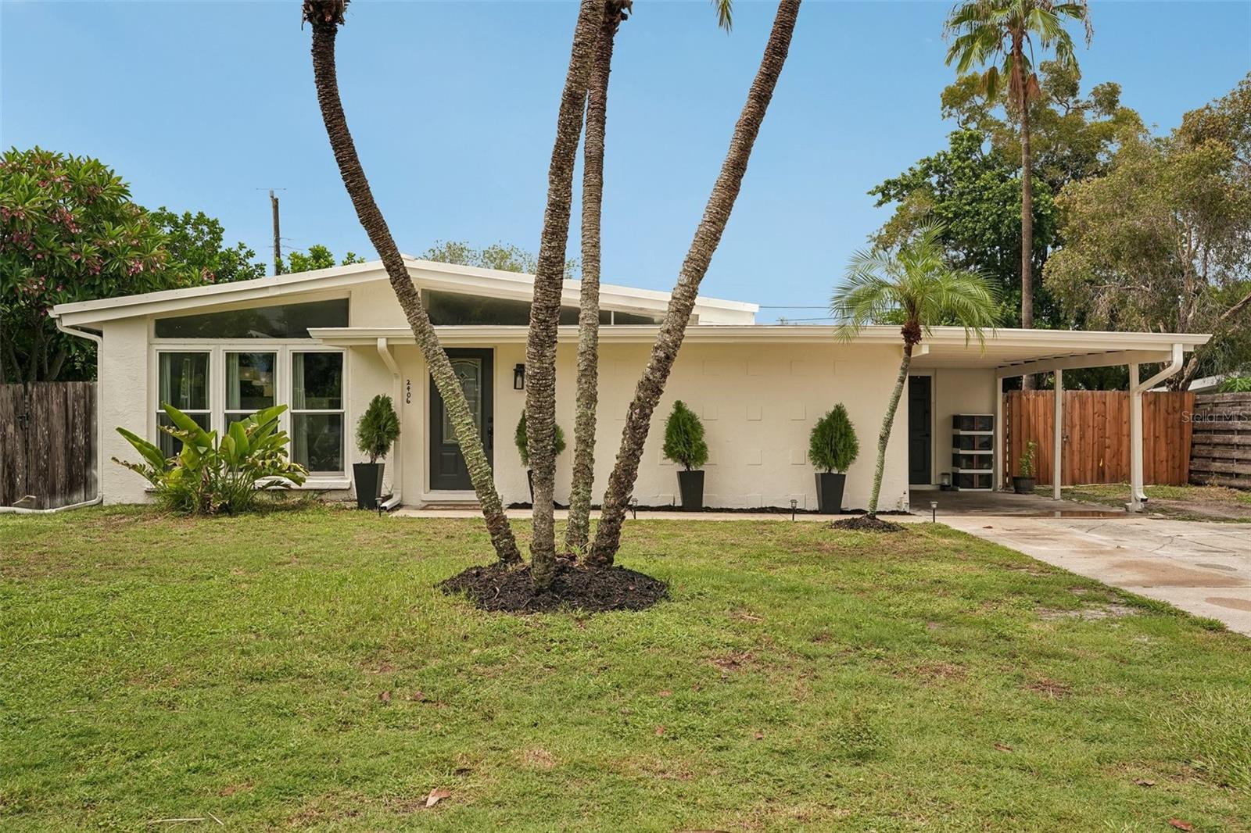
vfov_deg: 44.3
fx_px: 1025
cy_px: 416
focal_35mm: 30
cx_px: 626
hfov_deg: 62.8
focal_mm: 29.5
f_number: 8
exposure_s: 1/400
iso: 400
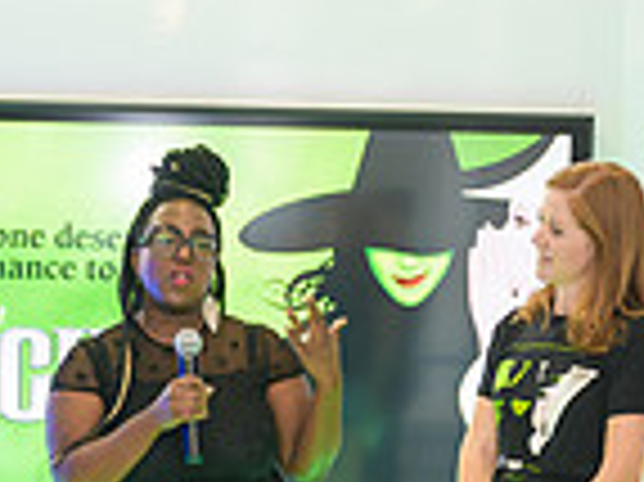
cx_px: 248
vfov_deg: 13.0
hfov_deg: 17.4
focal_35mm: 113
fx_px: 2101
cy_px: 453
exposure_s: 1/125
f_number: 3.2
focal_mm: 29
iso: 400
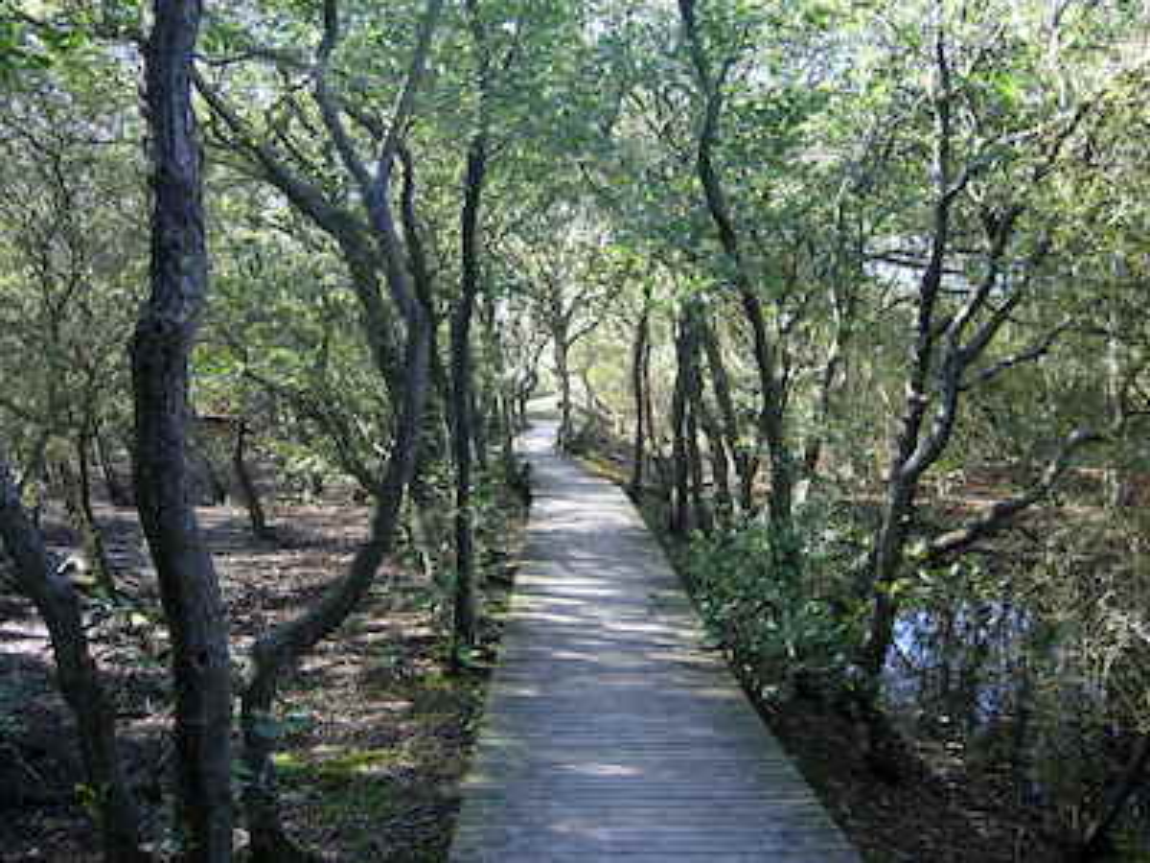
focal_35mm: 36
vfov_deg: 39.7
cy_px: 432
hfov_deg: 51.4
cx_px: 575
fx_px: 1196
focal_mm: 7.5
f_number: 2.7
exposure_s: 1/53.8
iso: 50
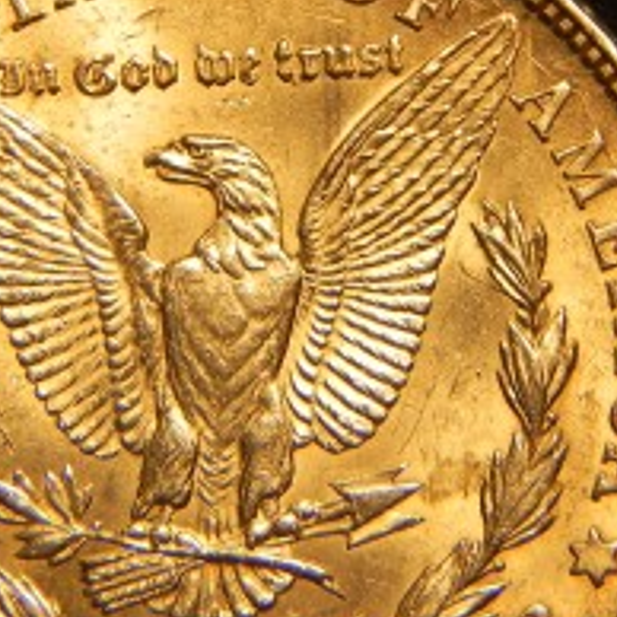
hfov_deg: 5.3
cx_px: 229
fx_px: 6614
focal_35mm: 328
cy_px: 434
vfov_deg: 5.3
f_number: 5
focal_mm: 25.7
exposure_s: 1/214
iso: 160
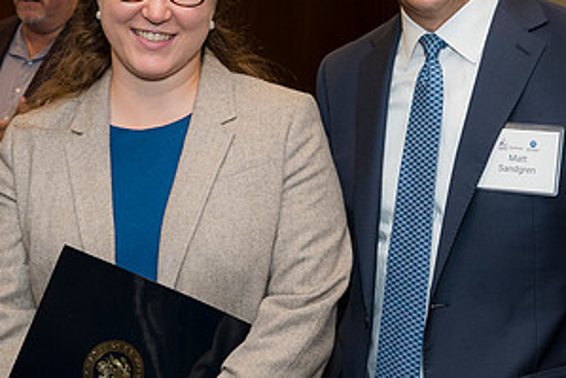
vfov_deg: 21.9
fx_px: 976
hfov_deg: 31.8
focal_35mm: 62
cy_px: 141
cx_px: 148
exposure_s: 1/125
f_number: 5
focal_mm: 32
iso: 800
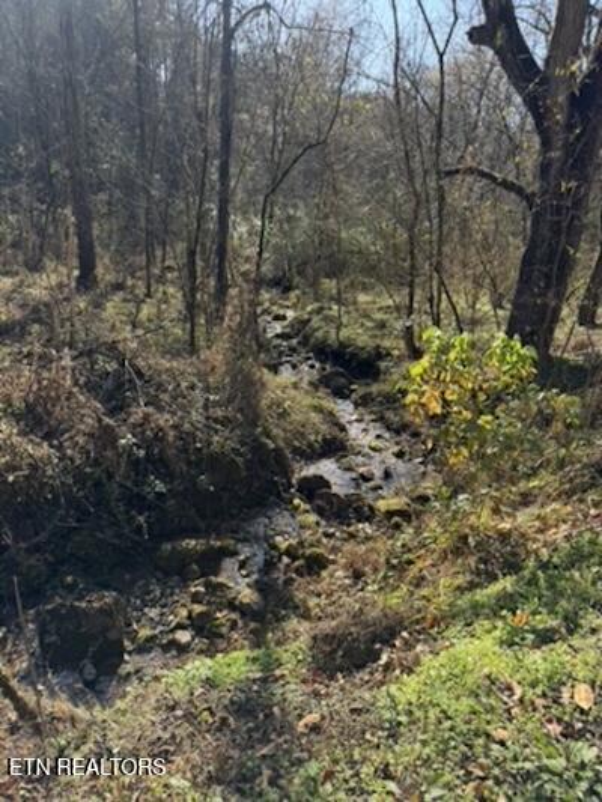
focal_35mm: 24
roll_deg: -3.0
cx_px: 301
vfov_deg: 71.6
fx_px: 556
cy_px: 401
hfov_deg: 56.8
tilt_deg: -21.4
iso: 100
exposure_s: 1/1192
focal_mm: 6.76
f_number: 1.78
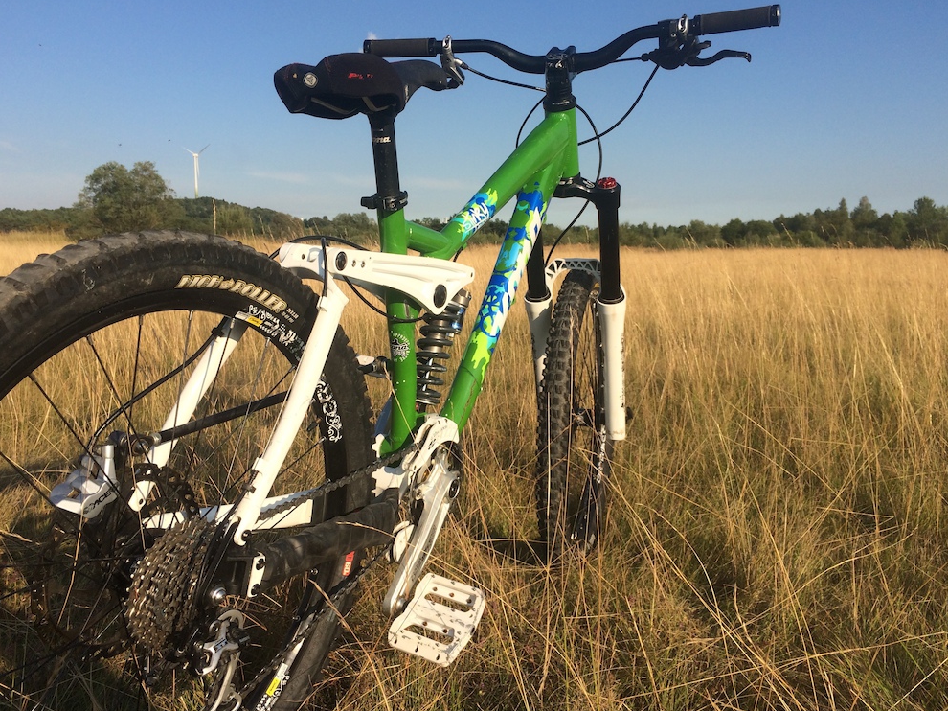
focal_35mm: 30
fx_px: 821
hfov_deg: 60.0
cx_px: 474
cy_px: 359
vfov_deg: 46.8
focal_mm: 4.15
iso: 32
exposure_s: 1/1953
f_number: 2.2
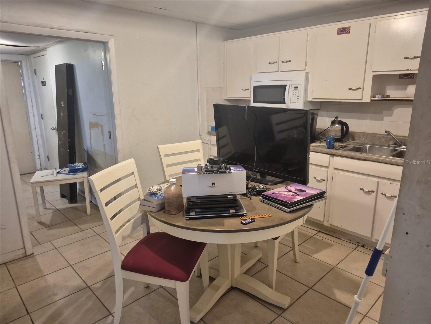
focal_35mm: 23
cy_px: 162
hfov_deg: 73.9
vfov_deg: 58.9
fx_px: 286
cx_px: 216
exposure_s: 1/60
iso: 500
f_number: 1.8
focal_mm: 5.4
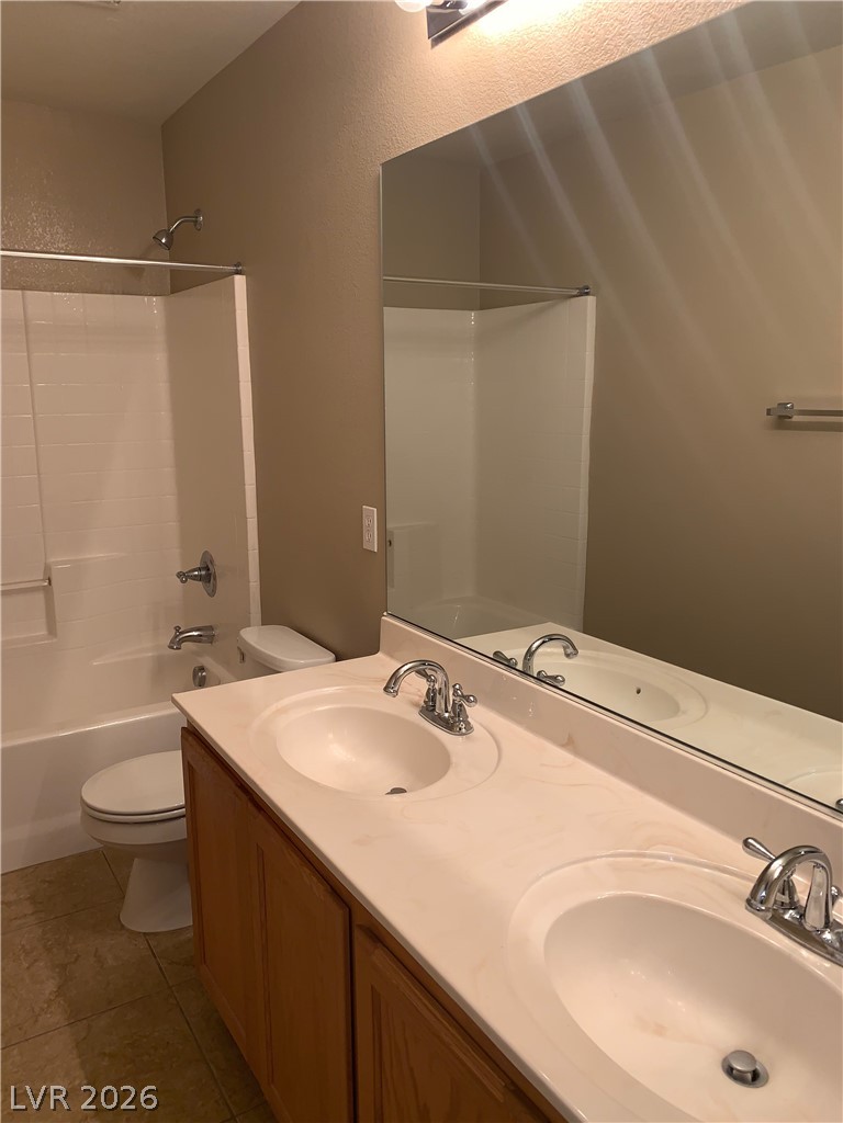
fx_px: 844
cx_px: 422
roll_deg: +0.4
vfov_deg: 67.3
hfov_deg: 53.1
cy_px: 562
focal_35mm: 26
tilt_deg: -12.2
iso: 25
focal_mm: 4.25
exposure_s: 1/32
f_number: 1.8
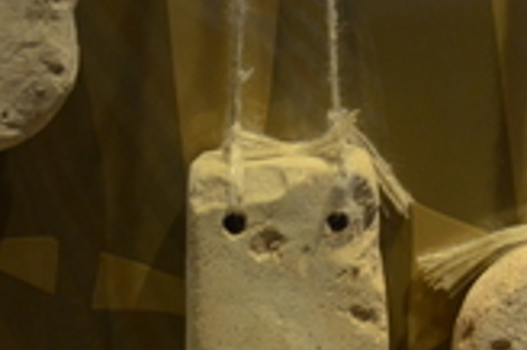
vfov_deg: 7.7
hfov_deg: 11.6
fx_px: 2588
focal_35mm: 177
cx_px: 472
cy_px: 165
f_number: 4.8
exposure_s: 1/20
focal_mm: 44
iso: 1000
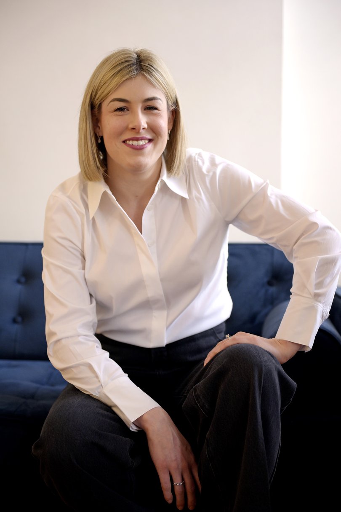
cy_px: 256
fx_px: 781
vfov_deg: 36.2
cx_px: 170
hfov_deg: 24.6
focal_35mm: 55
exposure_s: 1/125
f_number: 2.8
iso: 800
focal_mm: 55
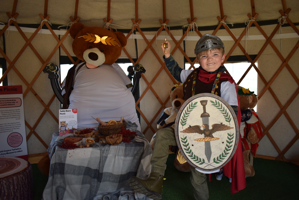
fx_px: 262
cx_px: 150
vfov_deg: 41.7
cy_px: 100
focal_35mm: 32
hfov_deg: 59.5
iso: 800
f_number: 3.8
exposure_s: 1/800
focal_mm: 21
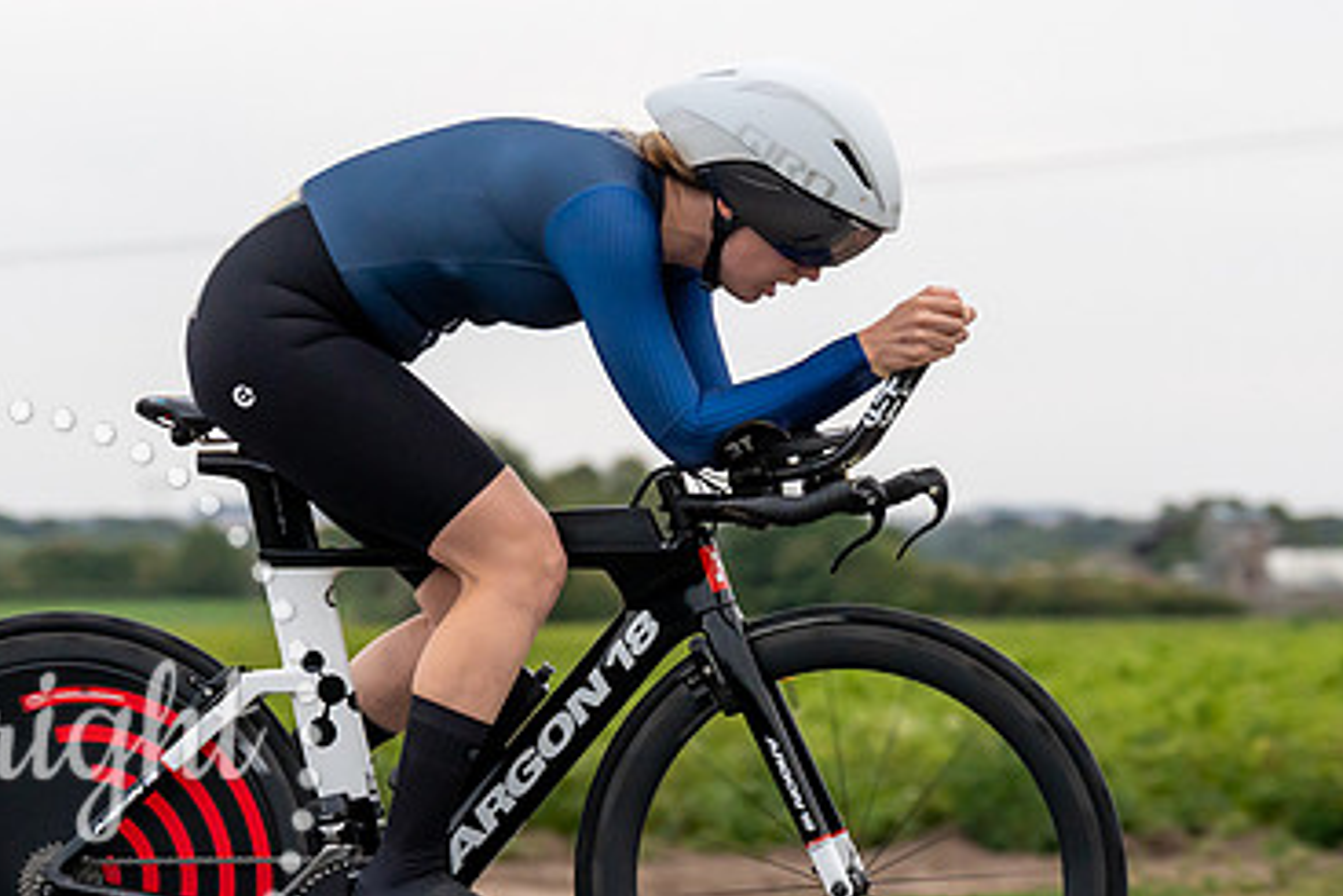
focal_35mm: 175
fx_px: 6531
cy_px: 372
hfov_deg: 11.7
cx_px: 551
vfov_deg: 7.9
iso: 1600
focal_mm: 84
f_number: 3.5
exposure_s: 1/800
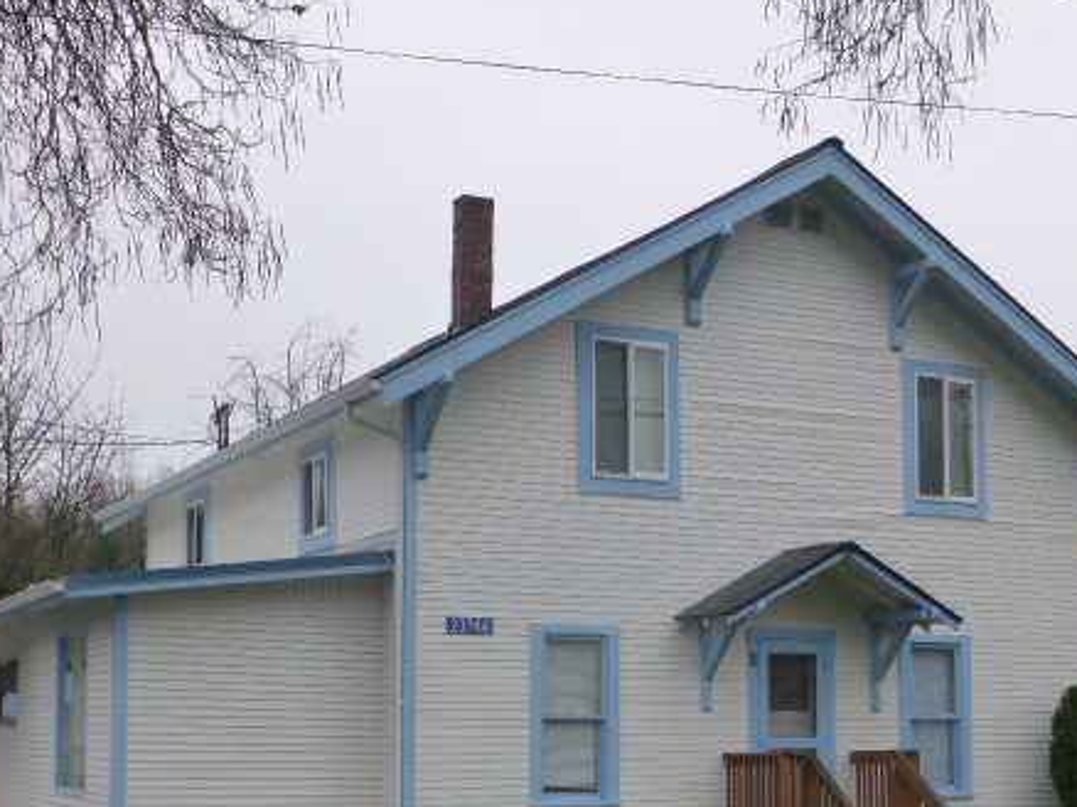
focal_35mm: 57
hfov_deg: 33.8
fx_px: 1772
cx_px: 561
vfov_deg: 25.5
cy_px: 559
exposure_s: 1/60
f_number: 3.9
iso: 200
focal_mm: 6.9
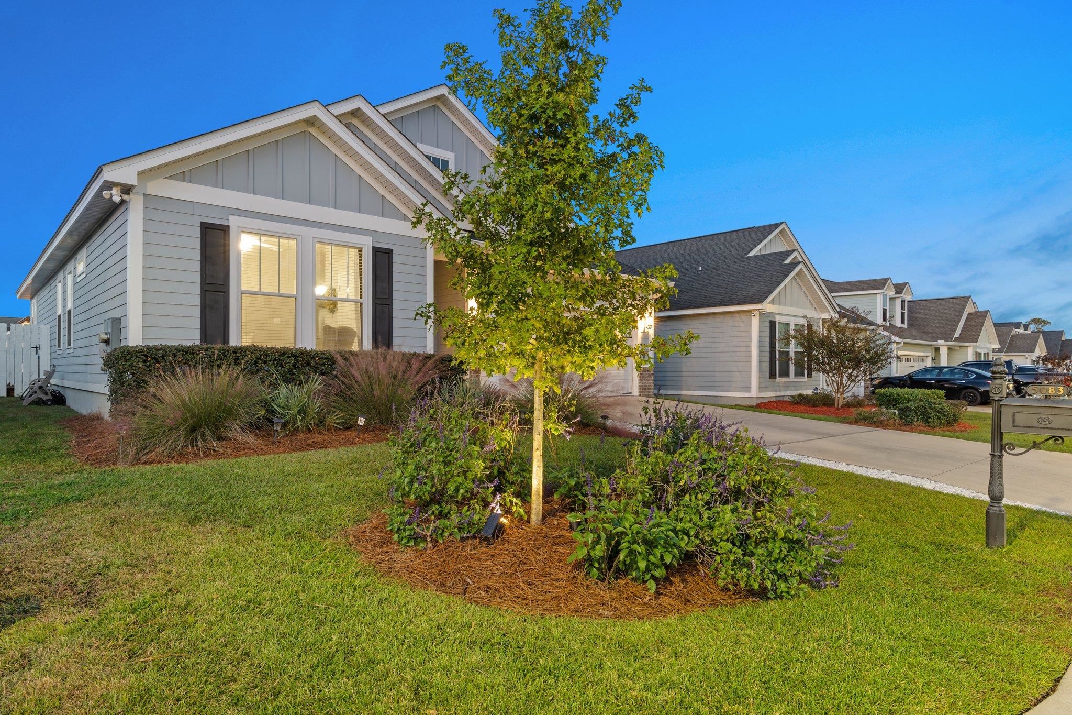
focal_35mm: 21
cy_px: 358
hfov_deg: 81.2
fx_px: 625
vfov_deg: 59.5
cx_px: 536
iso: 100
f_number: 9
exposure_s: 30
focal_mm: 21
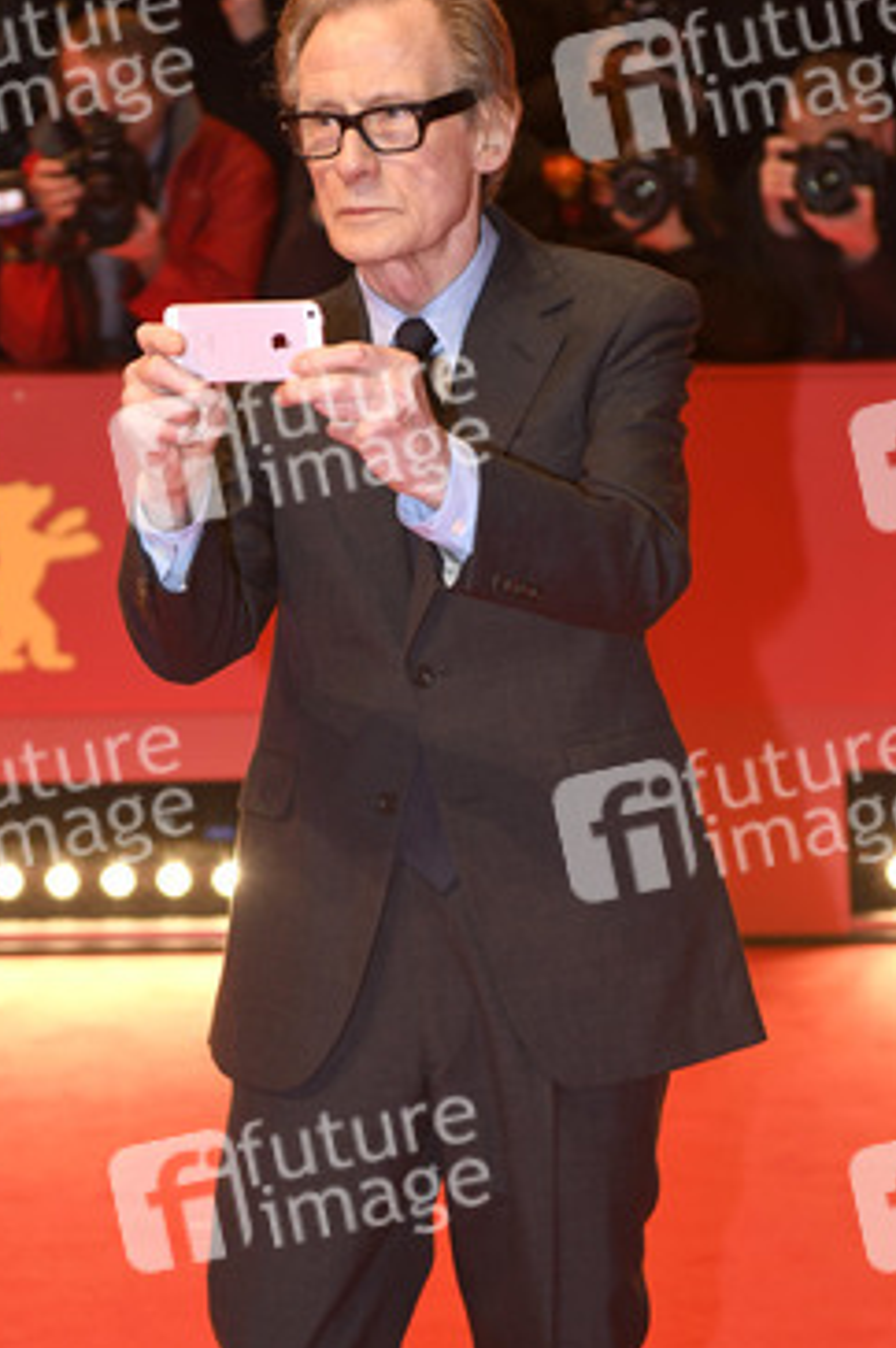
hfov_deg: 17.7
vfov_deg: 26.3
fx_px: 2880
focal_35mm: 77
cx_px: 407
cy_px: 630
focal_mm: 70
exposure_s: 1/400
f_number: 4
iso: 1250
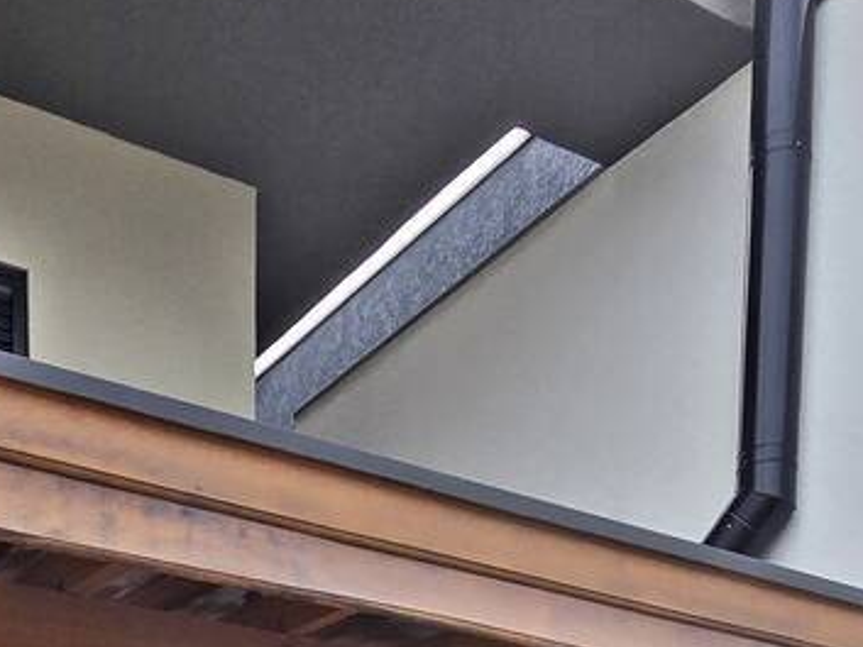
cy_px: 1282
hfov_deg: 35.8
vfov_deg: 18.5
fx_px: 1322
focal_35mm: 53
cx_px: 281
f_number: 2.2
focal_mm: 2.2
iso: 50
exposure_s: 1/603
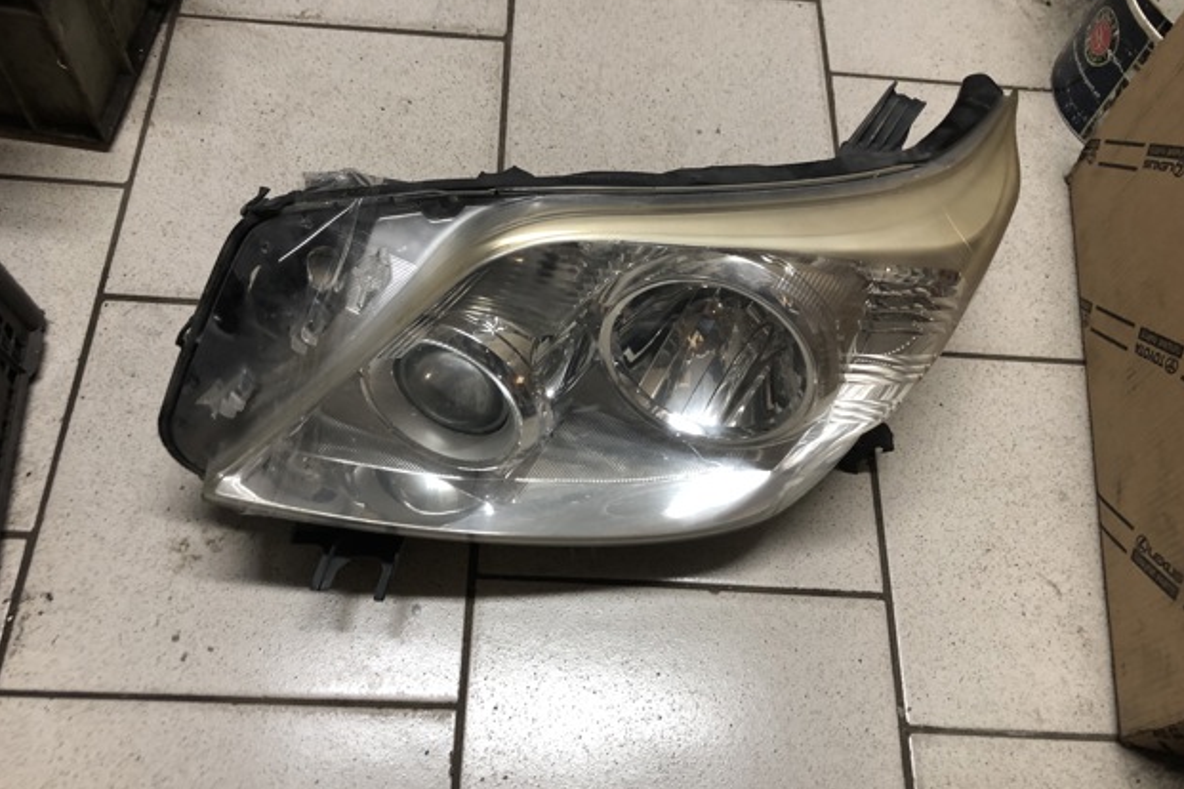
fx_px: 987
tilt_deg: -63.4
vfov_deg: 43.6
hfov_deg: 61.9
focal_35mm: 30
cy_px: 426
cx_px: 576
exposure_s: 1/17
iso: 64
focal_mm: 3.99
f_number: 1.8
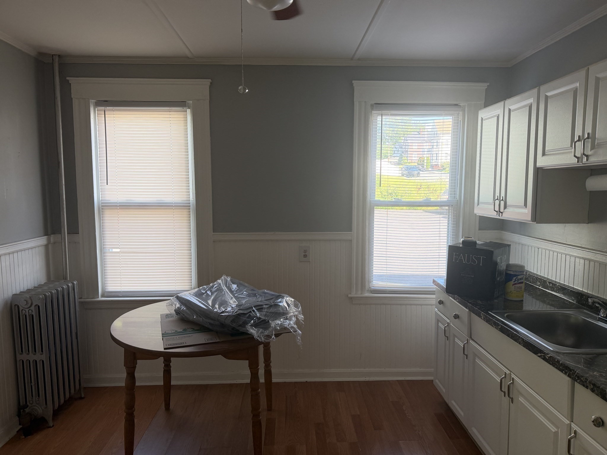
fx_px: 421
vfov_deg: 56.8
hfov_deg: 71.6
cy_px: 228
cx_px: 304
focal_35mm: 24
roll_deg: +0.3
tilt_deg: -5.4
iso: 100
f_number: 1.78
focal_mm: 6.76
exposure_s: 1/126
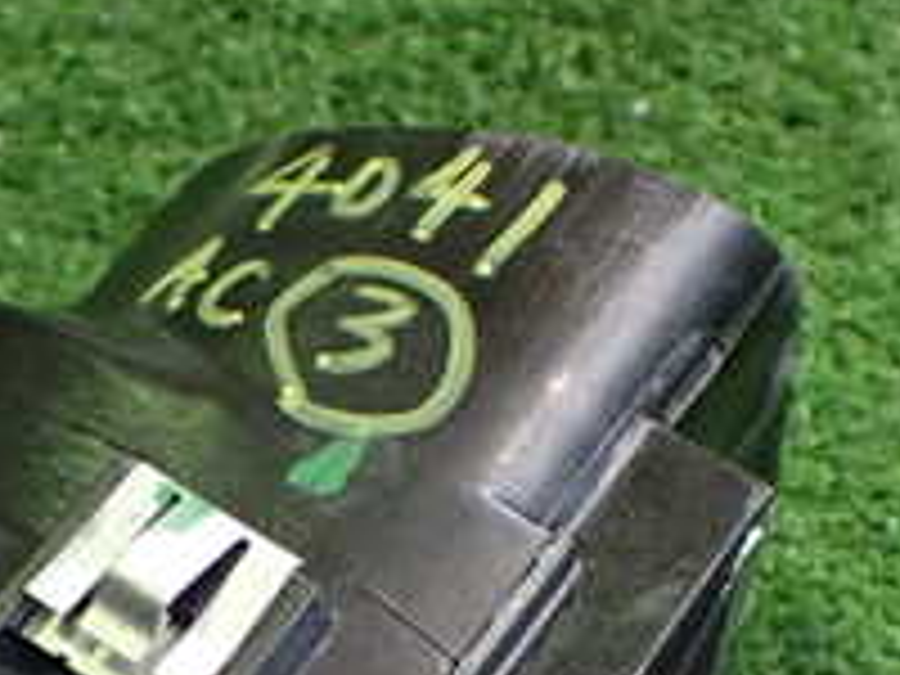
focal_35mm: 90
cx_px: 184
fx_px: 2340
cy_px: 738
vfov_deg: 16.0
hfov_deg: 21.5
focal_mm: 5.4
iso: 800
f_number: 2.3
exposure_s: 1/100
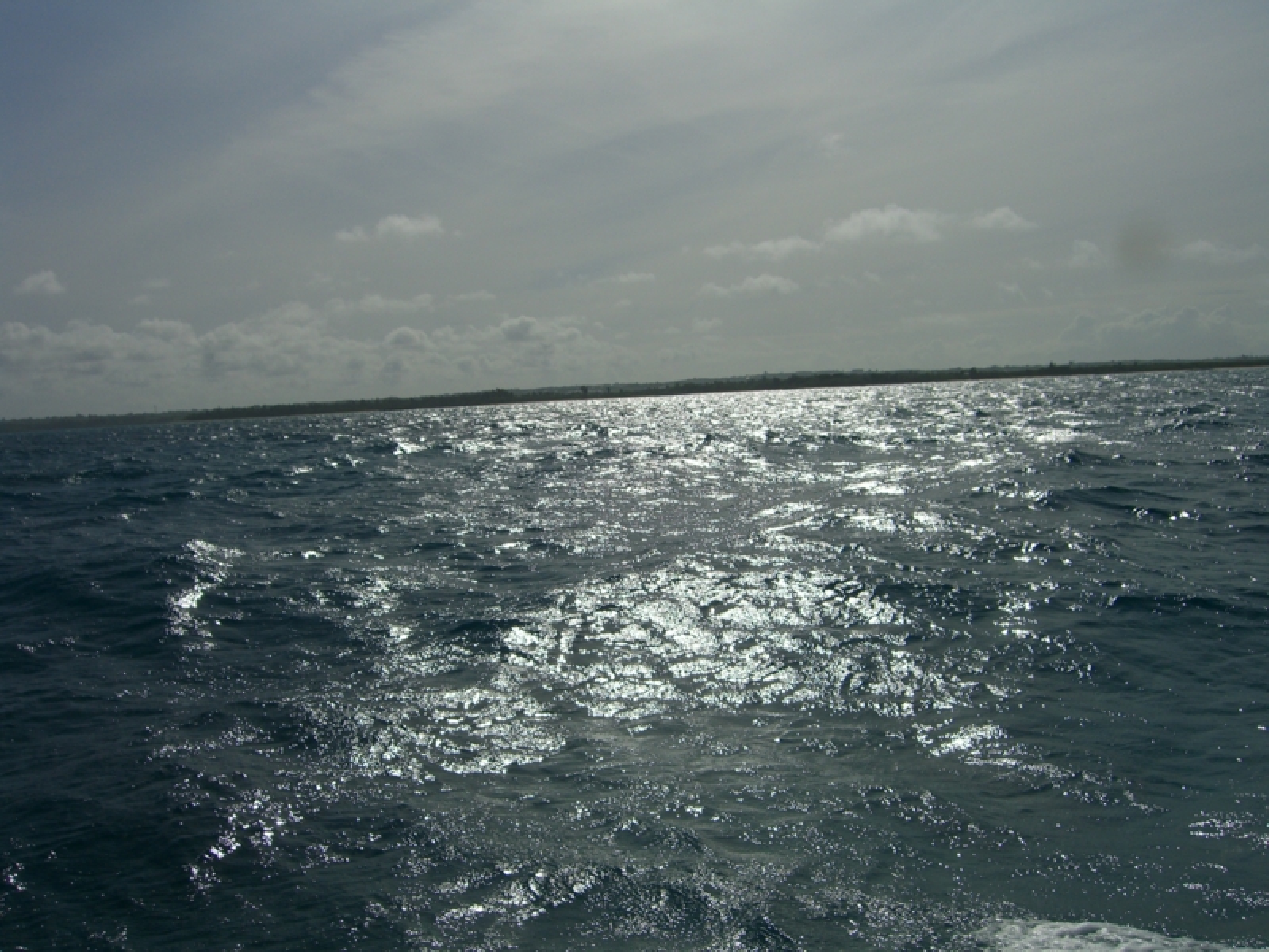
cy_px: 476
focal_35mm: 38
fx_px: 1393
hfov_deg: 49.0
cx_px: 634
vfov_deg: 37.7
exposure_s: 1/1250
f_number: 8
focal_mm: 7.9
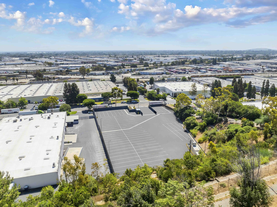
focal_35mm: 24
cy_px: 104
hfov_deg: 71.6
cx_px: 138
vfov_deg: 56.8
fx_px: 192
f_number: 2.8
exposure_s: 1/2500
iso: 100
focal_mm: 12.29
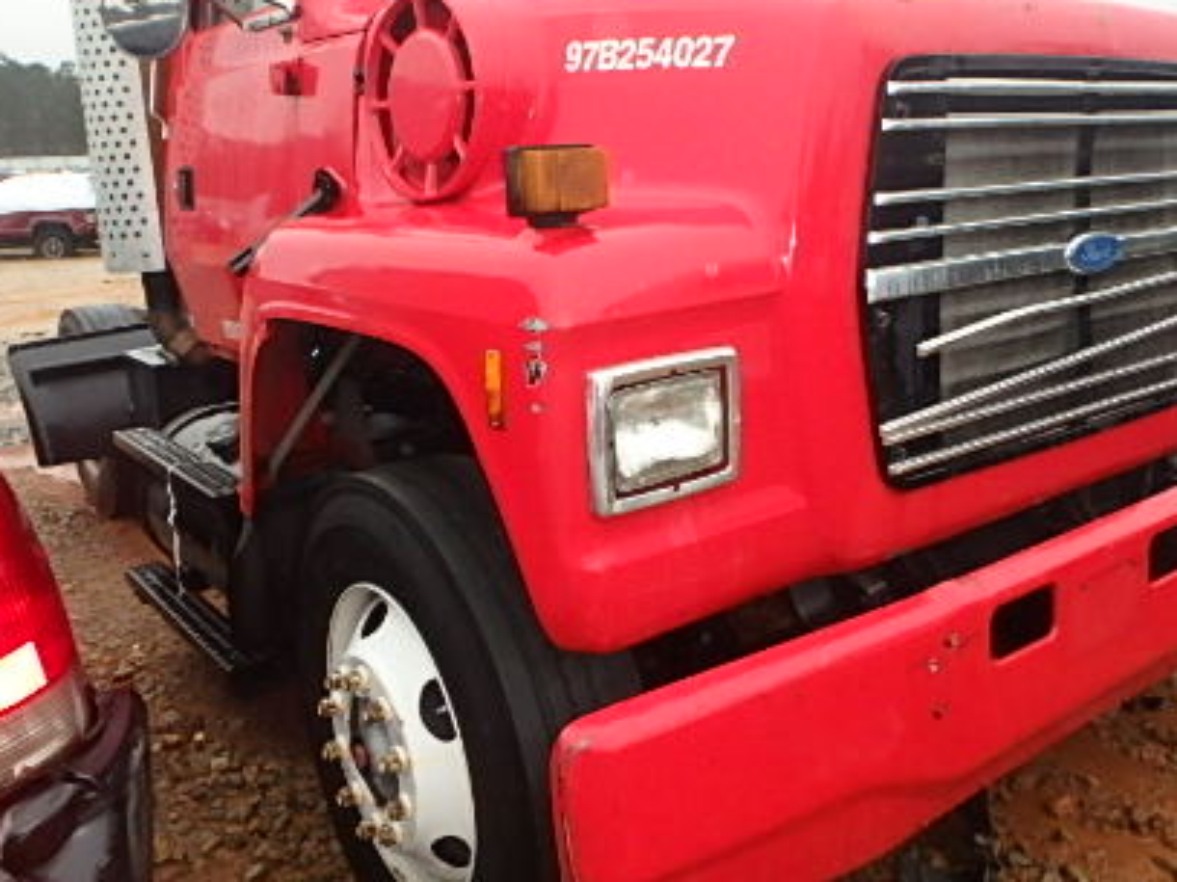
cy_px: 350
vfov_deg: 42.7
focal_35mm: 33
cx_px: 628
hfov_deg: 55.3
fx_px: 1122
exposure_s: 1/250
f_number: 3.5
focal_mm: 3.7
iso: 500
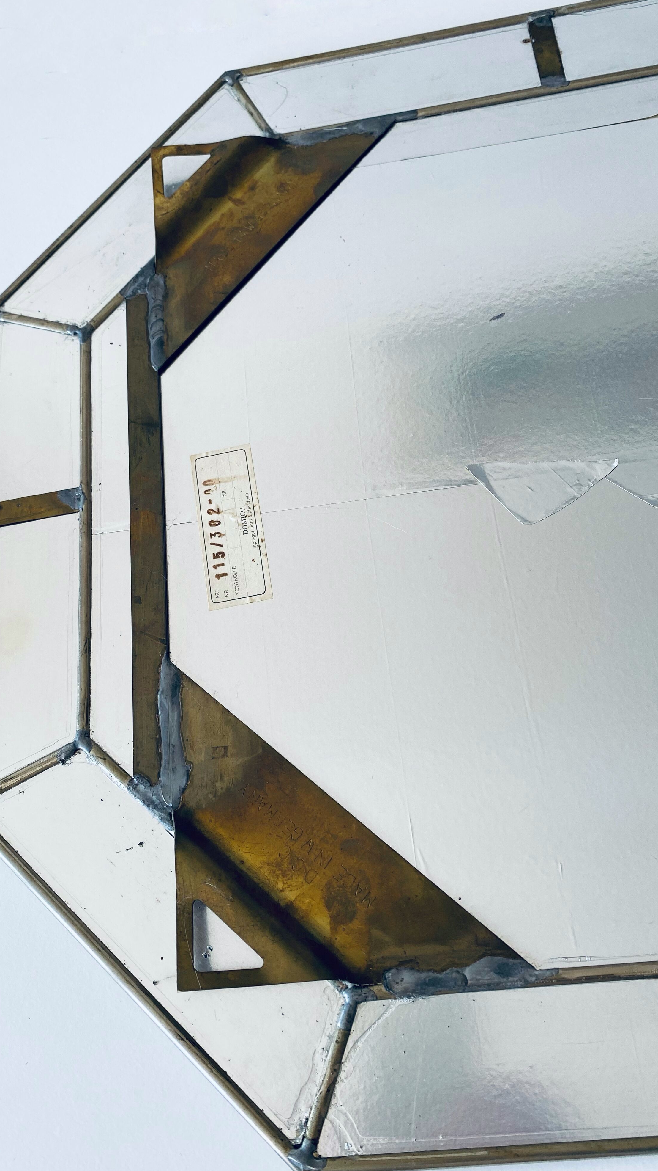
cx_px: 298
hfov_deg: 40.1
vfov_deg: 66.1
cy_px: 579
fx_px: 900
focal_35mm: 29
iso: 32
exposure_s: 1/194
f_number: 1.8
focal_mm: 4.25
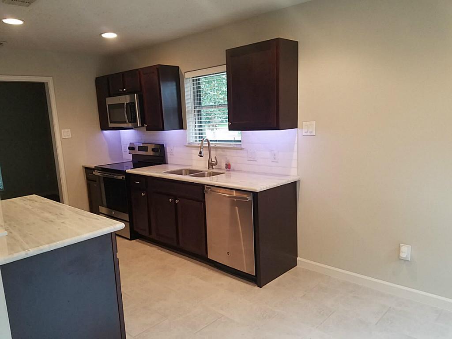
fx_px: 339
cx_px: 226
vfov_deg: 53.1
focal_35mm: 26
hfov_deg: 67.3
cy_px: 170
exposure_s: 1/40
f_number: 1.7
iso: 160
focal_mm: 4.2
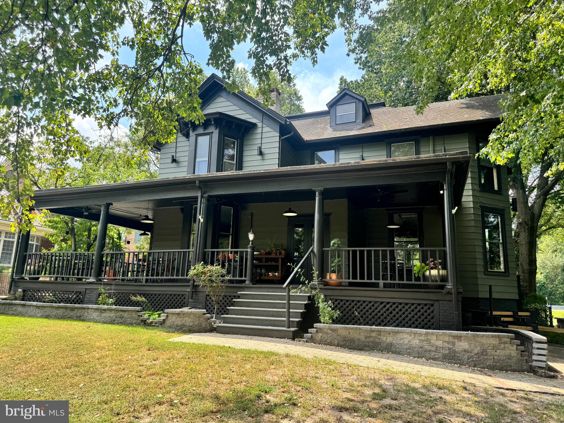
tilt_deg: +11.2
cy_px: 212
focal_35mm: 24
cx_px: 282
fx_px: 391
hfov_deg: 71.6
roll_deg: -2.7
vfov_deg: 56.8
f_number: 1.78
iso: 80
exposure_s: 1/853
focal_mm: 6.76
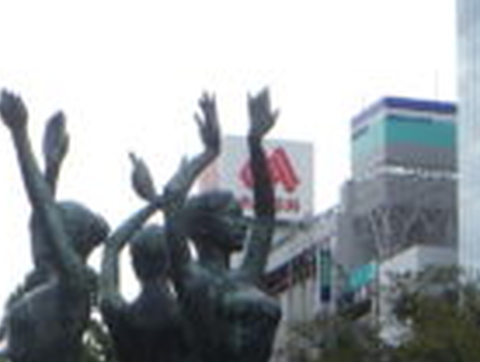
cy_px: 524
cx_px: 409
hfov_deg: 13.6
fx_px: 2000
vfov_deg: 10.0
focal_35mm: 144
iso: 125
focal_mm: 5
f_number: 4.2
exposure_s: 1/400
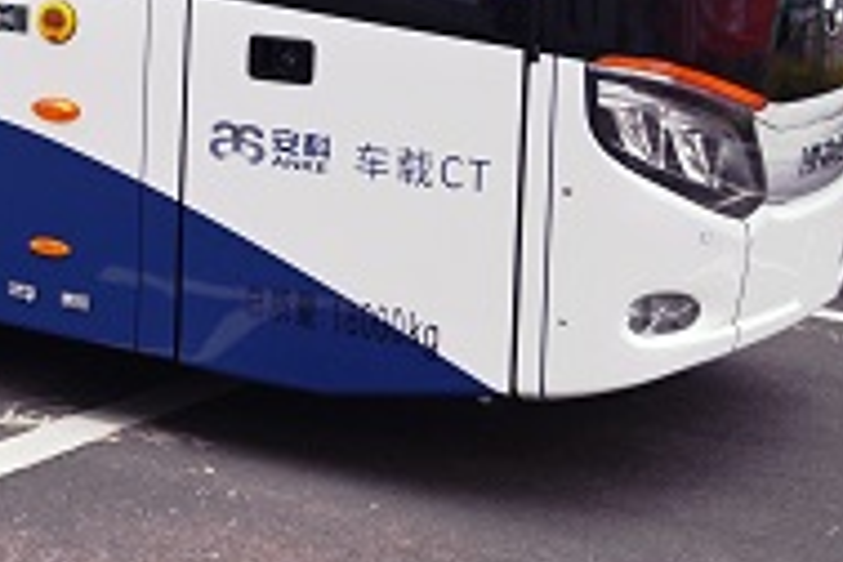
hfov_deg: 19.9
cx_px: -326
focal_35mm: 92
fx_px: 2154
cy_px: -167
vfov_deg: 14.3
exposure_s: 1/200
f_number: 5.6
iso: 400
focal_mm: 29
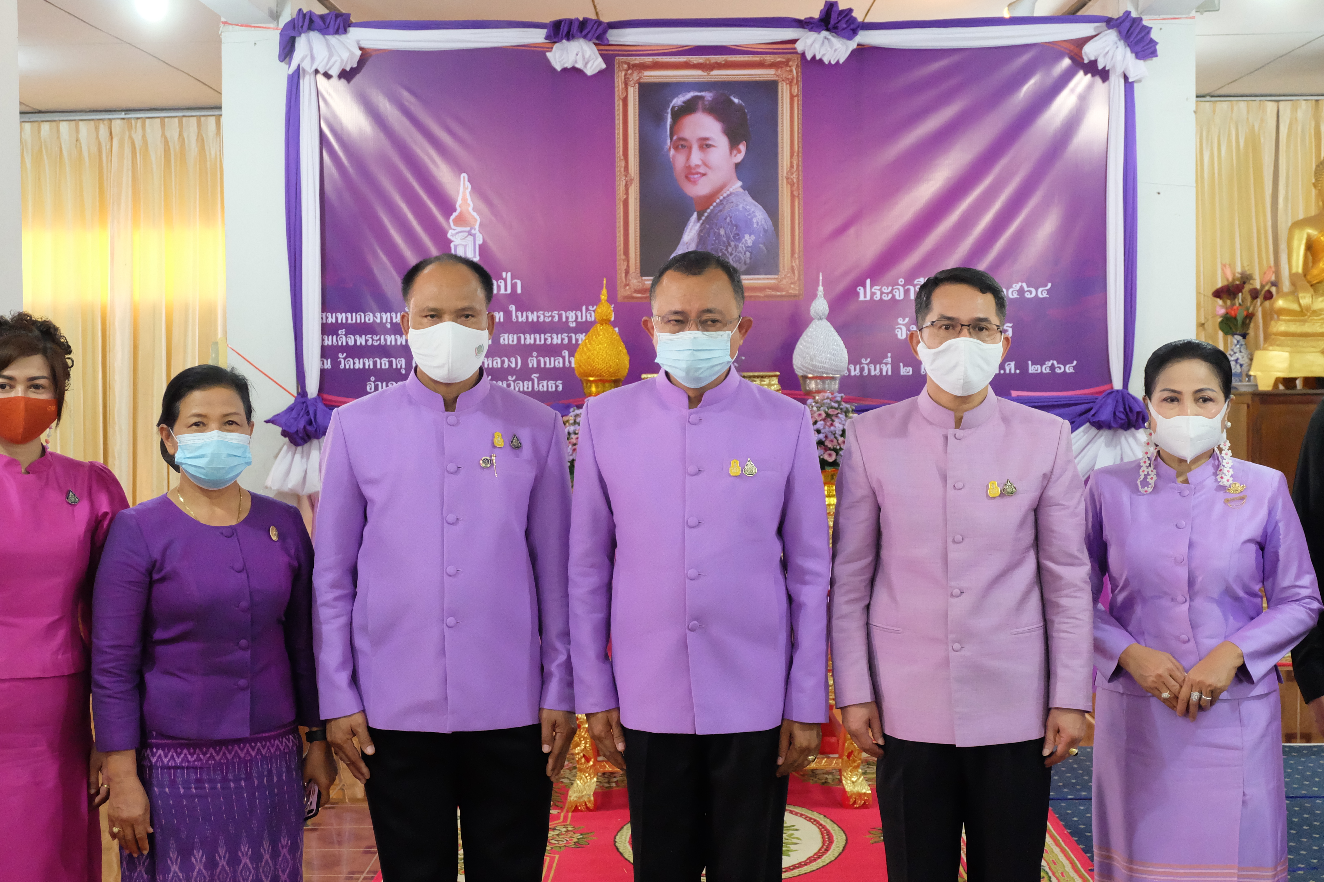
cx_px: 662
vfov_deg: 27.5
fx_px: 1802
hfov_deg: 40.3
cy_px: 441
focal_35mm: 49
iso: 6400
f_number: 5
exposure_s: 1/60
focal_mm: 32.5
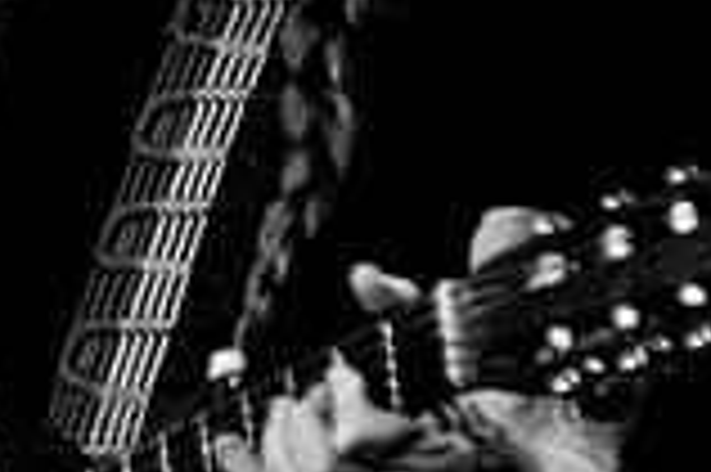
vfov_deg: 1.2
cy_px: -83
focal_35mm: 1101
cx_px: -230
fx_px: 21722
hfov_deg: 1.9
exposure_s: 1/320
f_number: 3.2
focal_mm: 200
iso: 800
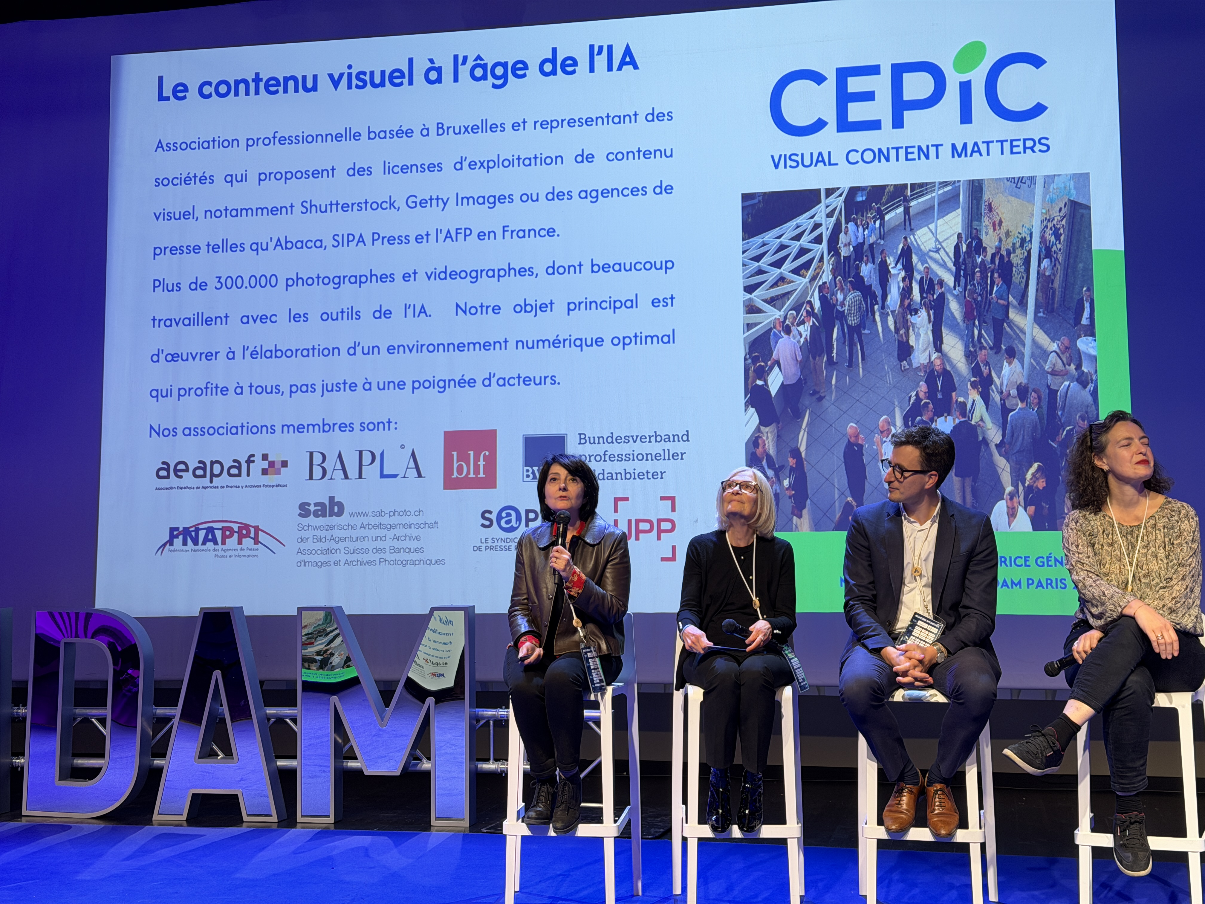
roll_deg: +0.7
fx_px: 1671
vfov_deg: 30.3
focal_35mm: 48
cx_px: 602
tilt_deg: +3.6
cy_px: 452
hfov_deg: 39.7
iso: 80
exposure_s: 1/50
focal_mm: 6.76
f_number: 1.78
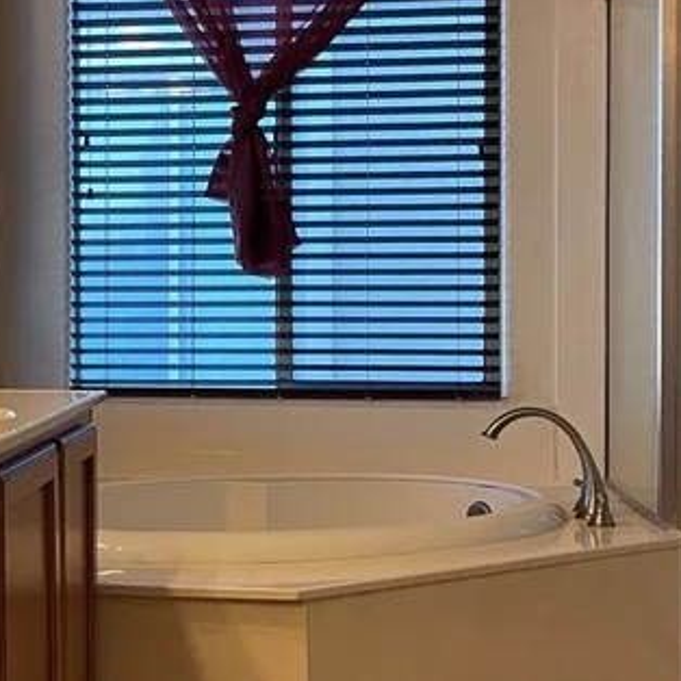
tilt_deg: -0.1
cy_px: 293
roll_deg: -0.3
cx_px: 69
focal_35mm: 75
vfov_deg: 23.0
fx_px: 1669
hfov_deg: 22.5
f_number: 1.6
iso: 100
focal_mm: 5.1
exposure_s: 1/60
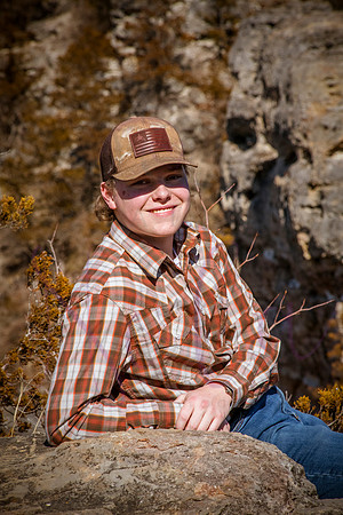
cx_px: 172
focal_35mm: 200
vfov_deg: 10.3
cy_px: 258
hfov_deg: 6.9
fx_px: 2858
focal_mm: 200
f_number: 18
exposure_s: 1/1000
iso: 800
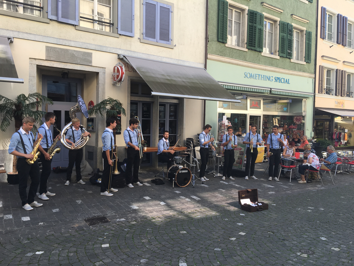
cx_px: 177
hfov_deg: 61.7
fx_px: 297
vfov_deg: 48.2
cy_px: 133
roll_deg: -0.9
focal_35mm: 29
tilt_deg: -2.4
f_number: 2.2
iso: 25
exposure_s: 1/223
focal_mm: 4.15
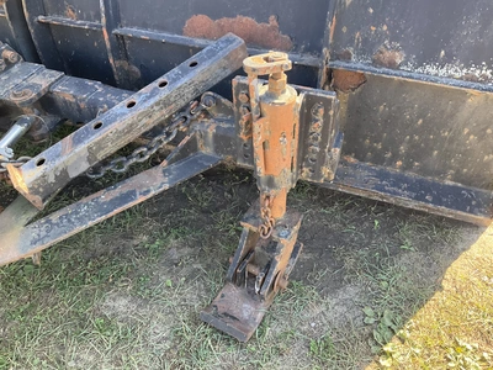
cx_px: 246
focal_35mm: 29
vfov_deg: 48.2
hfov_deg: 61.7
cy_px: 185
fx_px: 413
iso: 50
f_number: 1.8
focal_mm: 3
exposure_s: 1/122
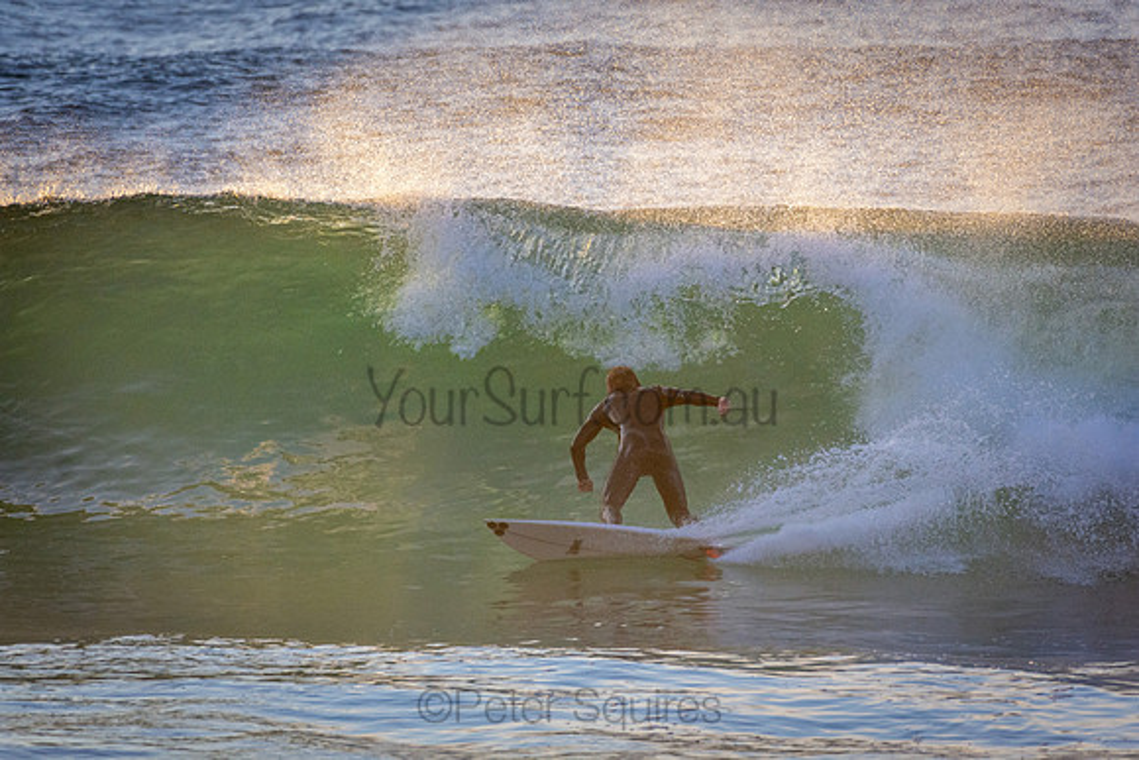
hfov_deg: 2.7
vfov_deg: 1.8
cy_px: 380
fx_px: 23734
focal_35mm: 750
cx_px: 570
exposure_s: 1/2000
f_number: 5.6
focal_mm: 500
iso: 1100
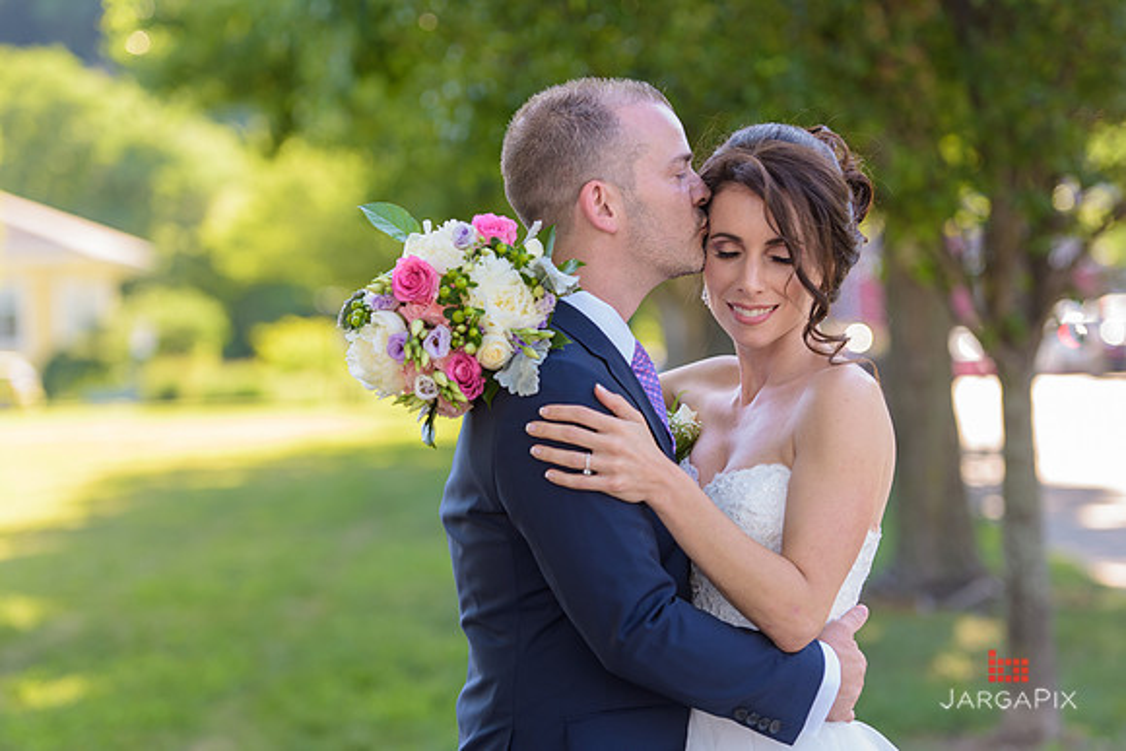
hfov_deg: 16.6
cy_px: 364
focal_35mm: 123
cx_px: 597
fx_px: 3848
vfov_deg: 11.2
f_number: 3.2
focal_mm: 116
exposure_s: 1/200
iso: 200
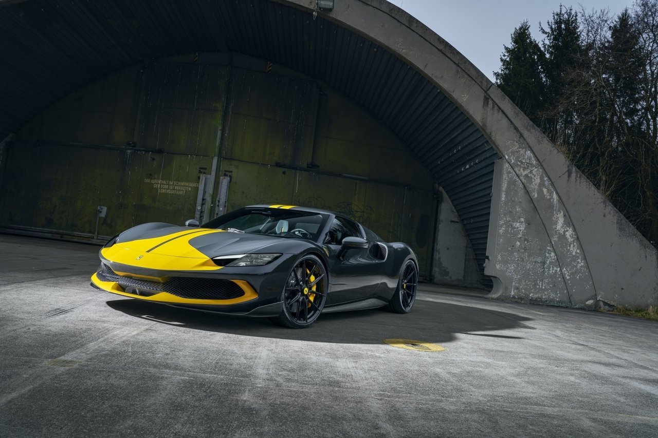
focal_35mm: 30
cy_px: 219
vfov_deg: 43.9
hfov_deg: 62.3
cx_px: 329
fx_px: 545
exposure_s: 1/200
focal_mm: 29.8
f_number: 7.1
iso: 125
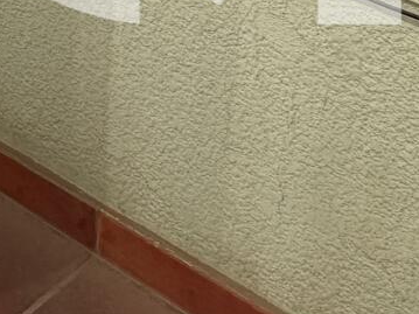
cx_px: 152
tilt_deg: -14.2
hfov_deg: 24.9
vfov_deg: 16.2
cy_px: -238
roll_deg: -1.9
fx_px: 944
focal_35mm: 78
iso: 25
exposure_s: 1/1656
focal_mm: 2.22
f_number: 2.2
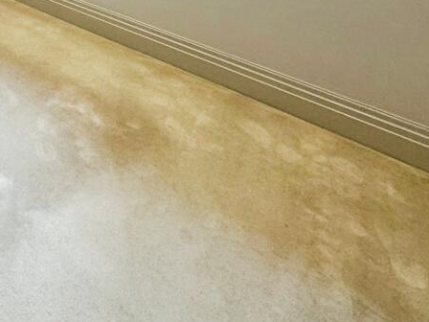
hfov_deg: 45.9
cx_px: -17
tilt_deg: -9.6
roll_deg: -1.2
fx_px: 397
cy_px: -18
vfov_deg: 38.0
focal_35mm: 32
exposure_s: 1/100
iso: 200
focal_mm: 2.22
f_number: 2.2
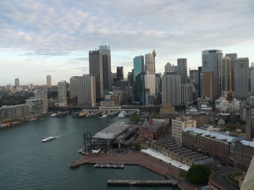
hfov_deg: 52.6
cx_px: 127
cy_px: 95
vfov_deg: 40.7
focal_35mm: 35
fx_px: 257
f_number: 4
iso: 100
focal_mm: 7.4
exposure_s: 1/160
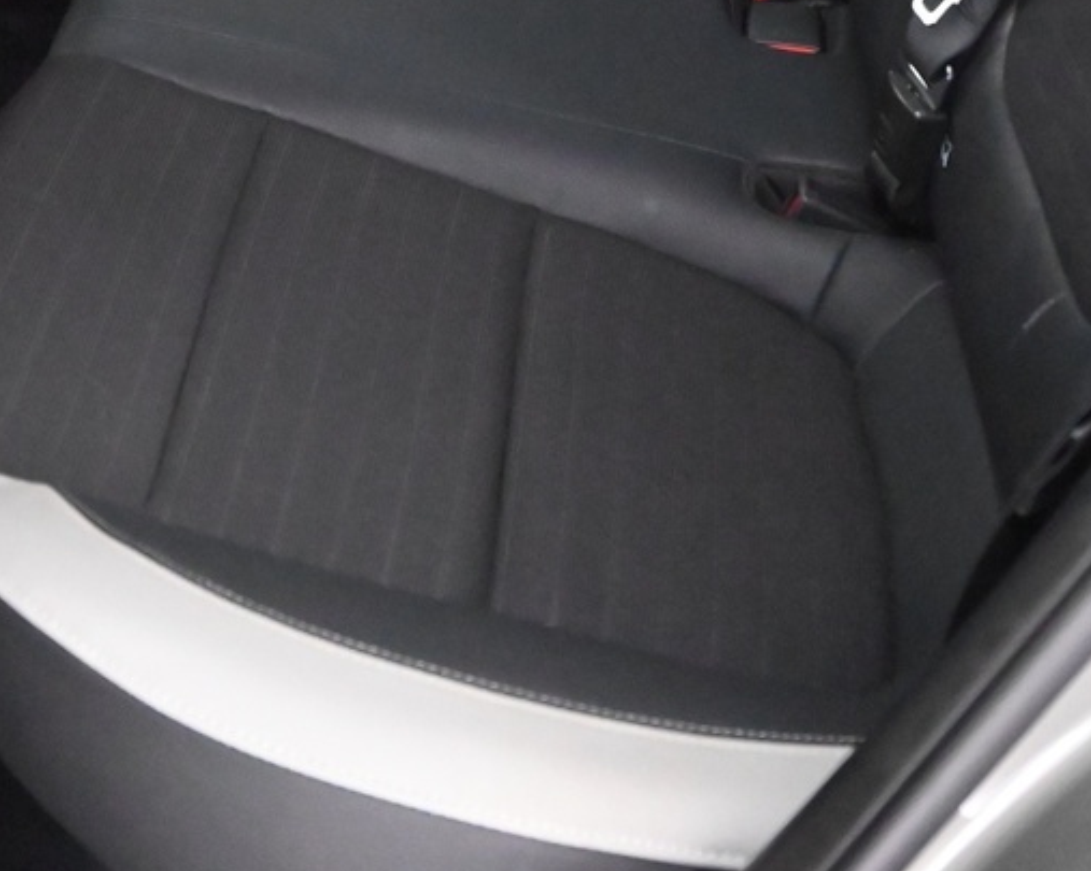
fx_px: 2614
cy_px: -176
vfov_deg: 18.0
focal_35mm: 81
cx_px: 465
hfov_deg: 23.6
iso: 14400
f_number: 4.5
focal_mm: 27
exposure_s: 1/60
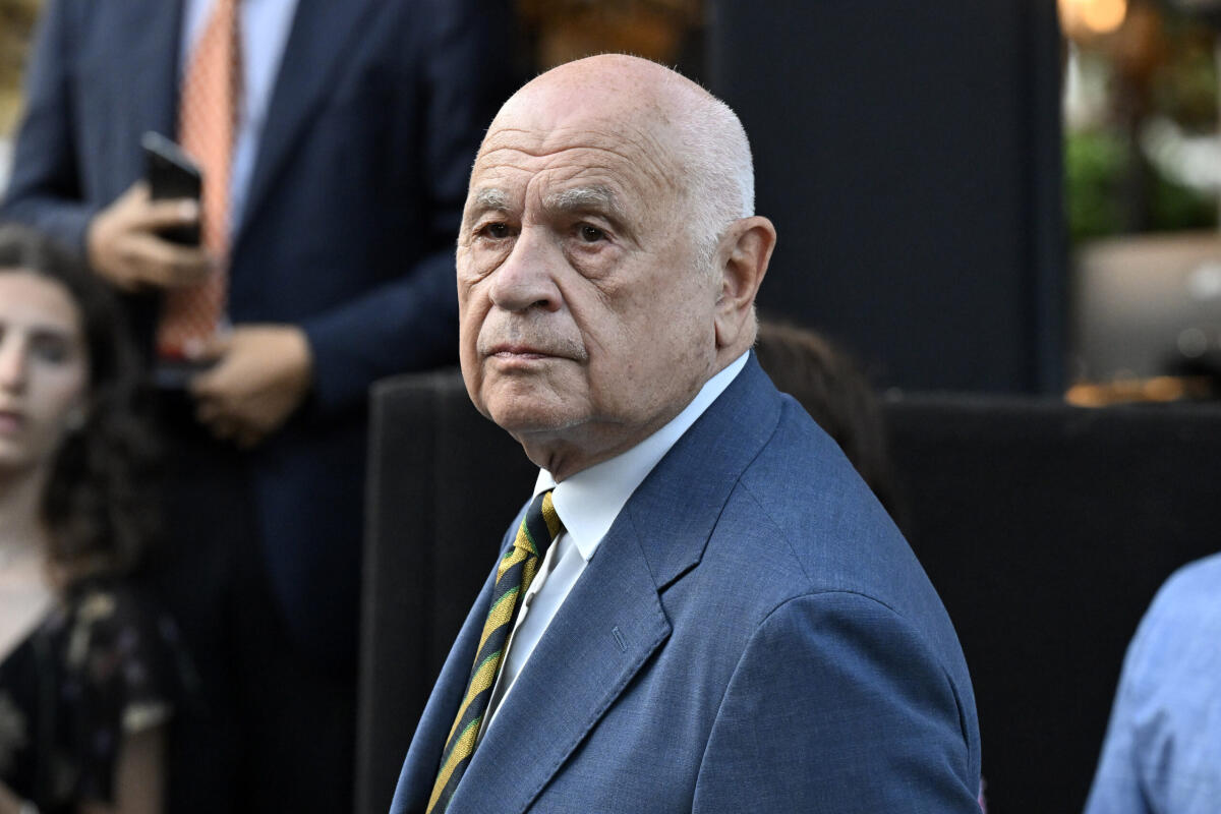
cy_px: 407
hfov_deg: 10.3
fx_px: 6783
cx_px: 610
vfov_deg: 6.9
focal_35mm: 200
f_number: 5.6
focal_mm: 200
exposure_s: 1/400
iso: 3200
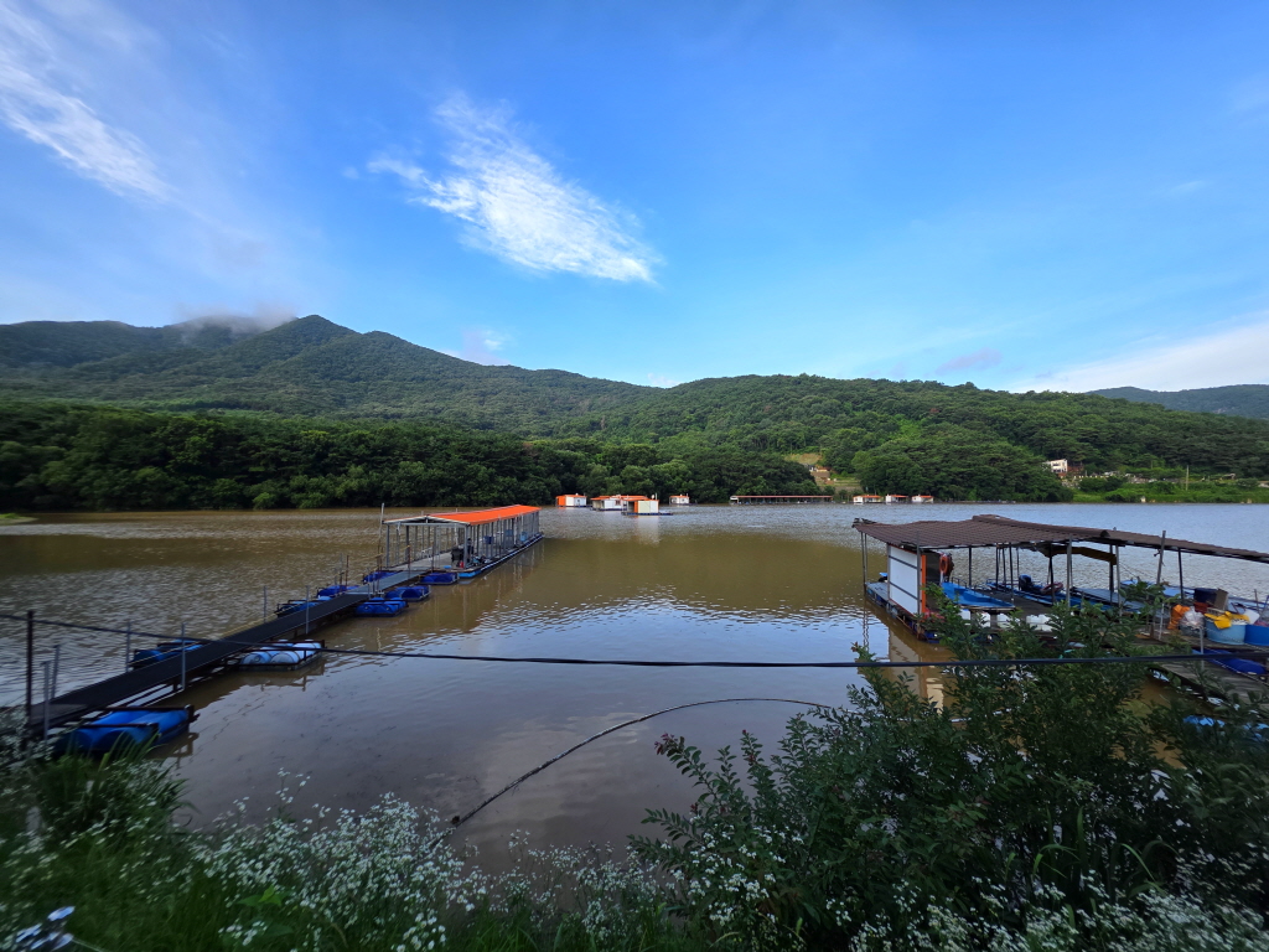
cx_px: 634
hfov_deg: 106.2
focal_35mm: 13
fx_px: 477
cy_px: 476
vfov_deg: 89.9
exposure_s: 1/451
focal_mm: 2.2
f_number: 1.9
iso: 40
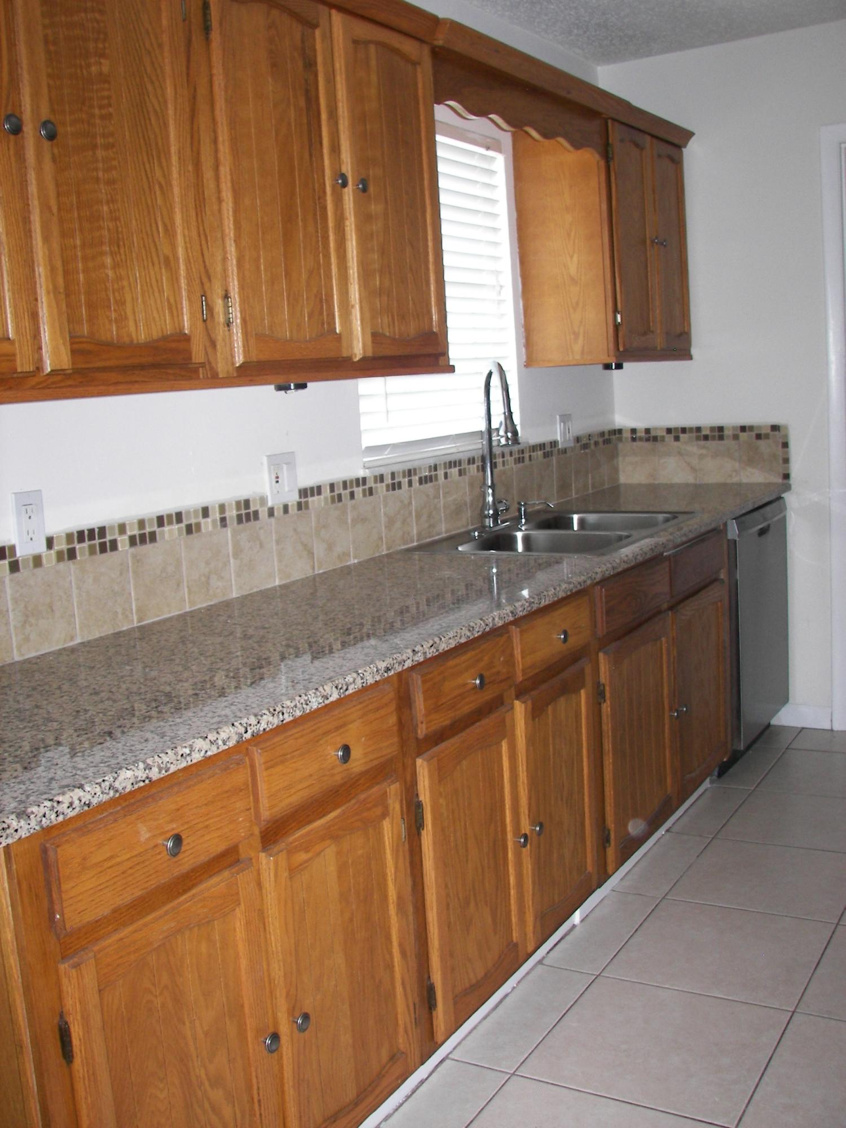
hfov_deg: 39.7
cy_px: 564
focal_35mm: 36
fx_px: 1173
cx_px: 423
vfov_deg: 51.4
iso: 100
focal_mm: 6
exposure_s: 1/30
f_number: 2.8
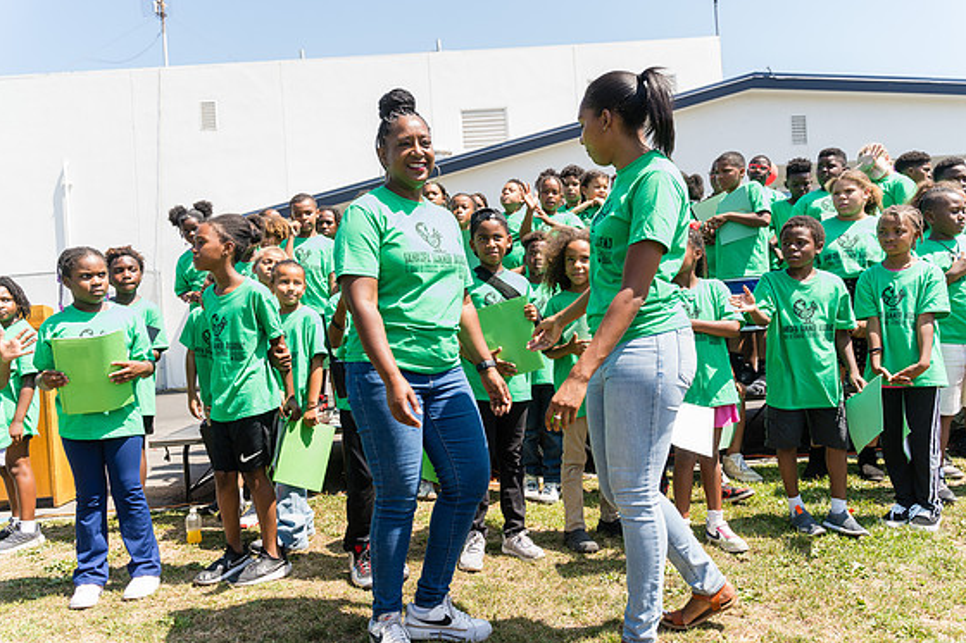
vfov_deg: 44.9
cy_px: 316
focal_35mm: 29
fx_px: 778
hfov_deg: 63.7
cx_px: 492
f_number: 4
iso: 100
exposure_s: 1/250
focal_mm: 28
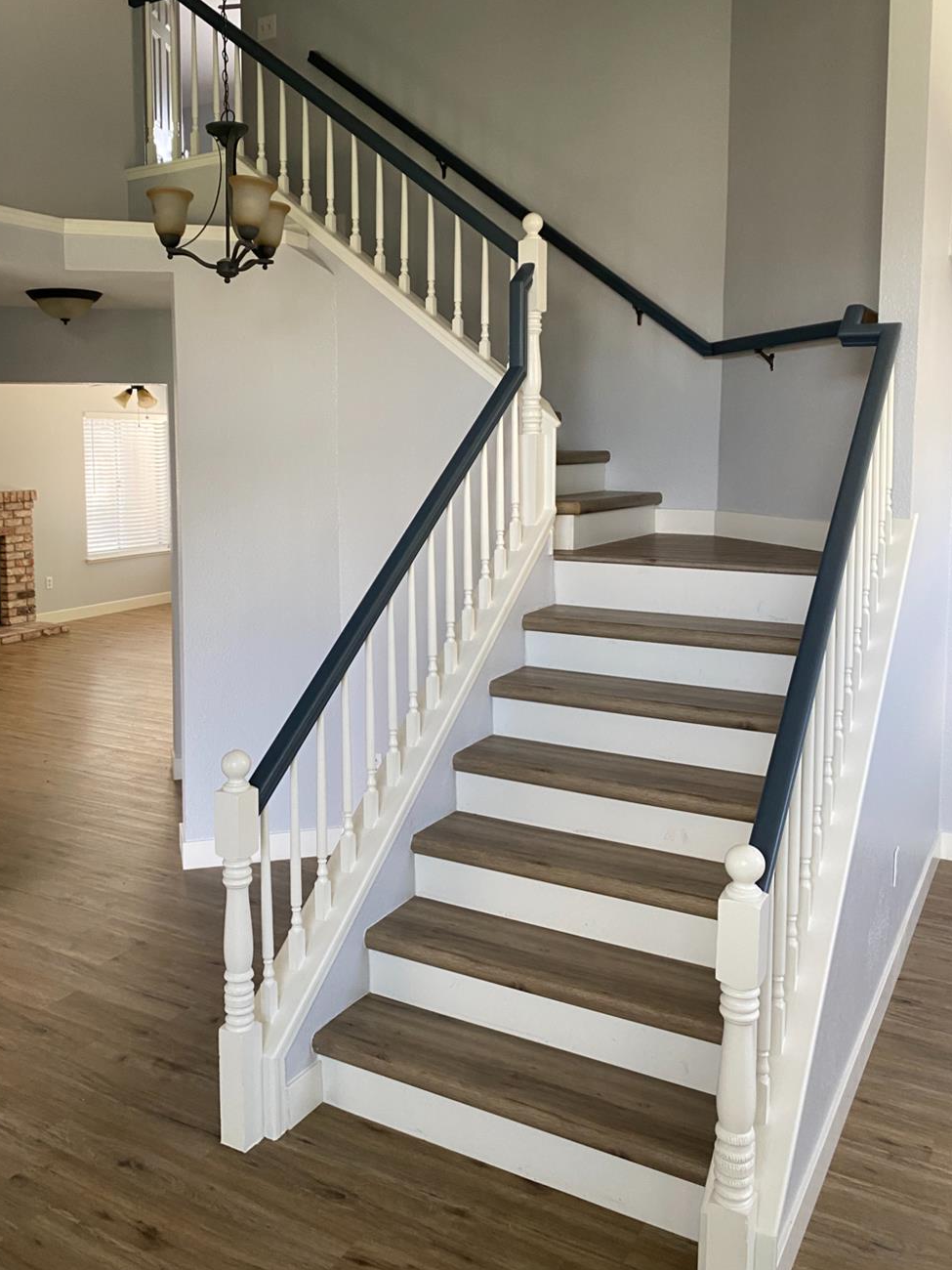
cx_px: 412
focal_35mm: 30
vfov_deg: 59.7
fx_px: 1100
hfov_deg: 46.7
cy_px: 542
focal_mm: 4.25
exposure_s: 1/96
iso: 125
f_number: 1.8
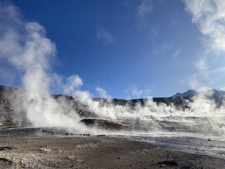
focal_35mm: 26
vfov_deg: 53.1
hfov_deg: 67.3
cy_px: 84
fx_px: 169
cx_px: 112
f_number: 1.8
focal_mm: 4.25
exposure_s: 1/4444
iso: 32
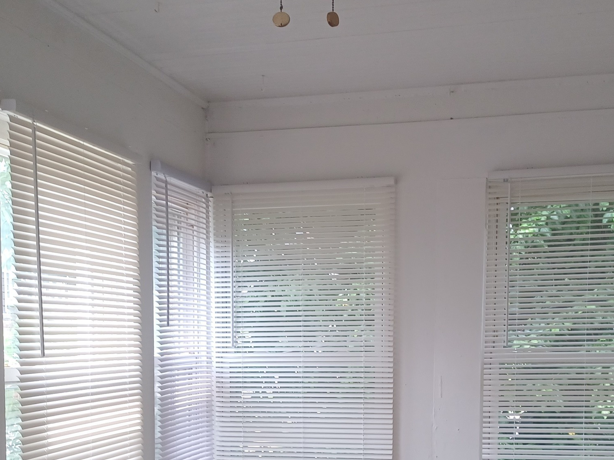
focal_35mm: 51
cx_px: 335
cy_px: 427
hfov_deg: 37.5
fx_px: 904
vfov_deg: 27.4
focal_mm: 4.6
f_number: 1.8
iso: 40
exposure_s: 1/50
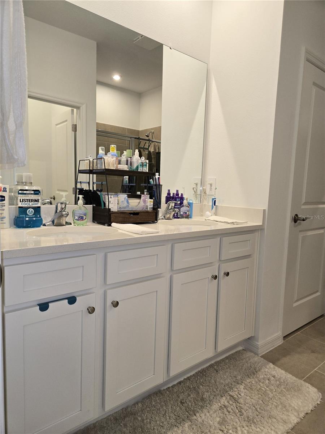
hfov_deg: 58.9
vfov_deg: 73.9
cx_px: 162
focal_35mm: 23
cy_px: 217
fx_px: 288
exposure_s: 1/60
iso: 50
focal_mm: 5.4
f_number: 1.8
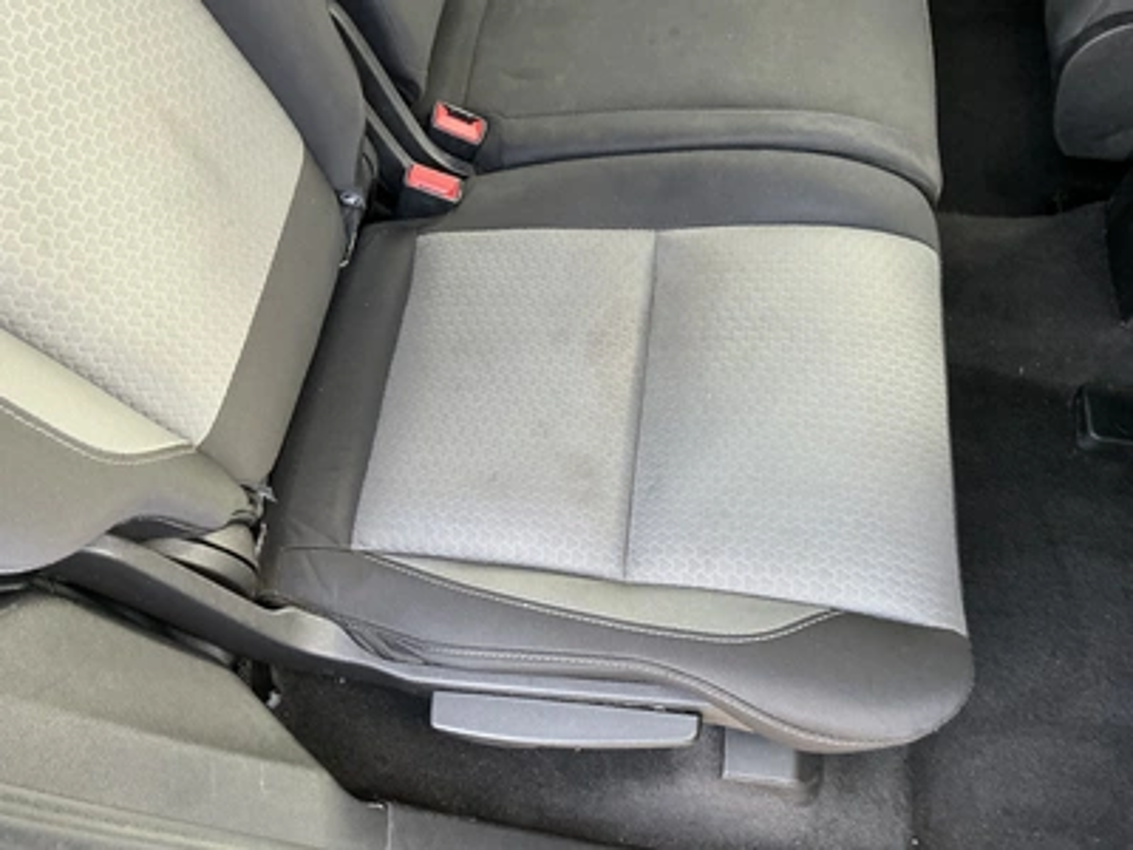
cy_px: 425
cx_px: 566
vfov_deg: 49.7
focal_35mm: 28
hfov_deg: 63.4
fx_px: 916
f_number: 1.8
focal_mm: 3
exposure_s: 1/60
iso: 160
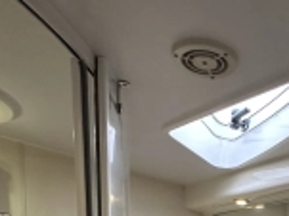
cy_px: 376
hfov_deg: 35.6
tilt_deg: -10.2
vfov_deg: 20.9
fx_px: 425
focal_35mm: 51
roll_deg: -3.8
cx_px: 253
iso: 320
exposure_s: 1/93
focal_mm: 2.22
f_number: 2.2
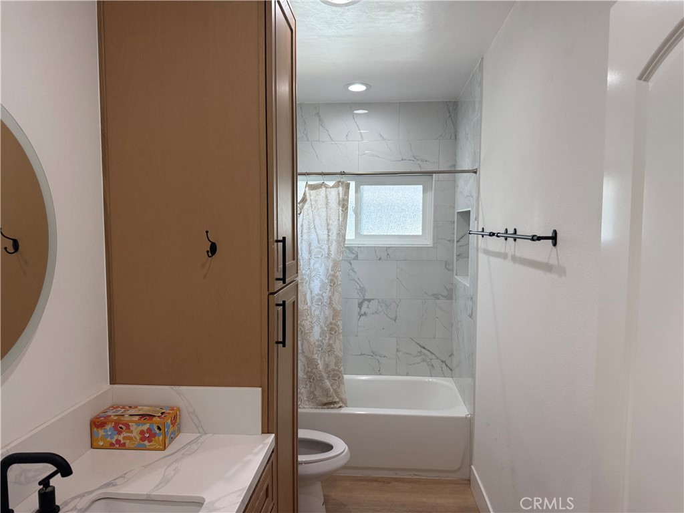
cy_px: 256
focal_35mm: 24
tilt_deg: -4.9
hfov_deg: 71.6
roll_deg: -1.5
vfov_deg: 56.8
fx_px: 474
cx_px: 342
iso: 125
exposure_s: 1/231
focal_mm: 6.76
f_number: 1.78
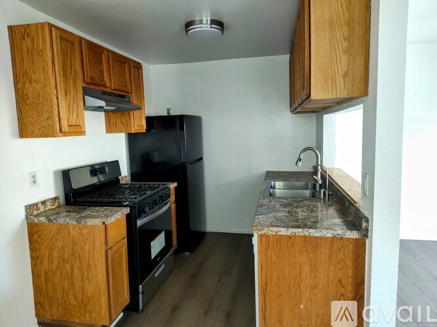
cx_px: 218
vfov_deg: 58.9
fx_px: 290
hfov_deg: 73.9
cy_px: 164
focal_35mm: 23
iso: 1044
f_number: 1.8
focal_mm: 5.56
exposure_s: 1/60
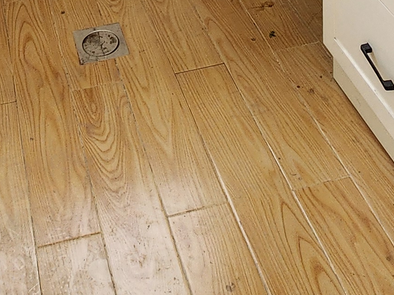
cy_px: -333
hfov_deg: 31.3
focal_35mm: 61
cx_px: 113
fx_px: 694
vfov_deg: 16.5
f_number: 2.2
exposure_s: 1/60
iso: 160
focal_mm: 2.2
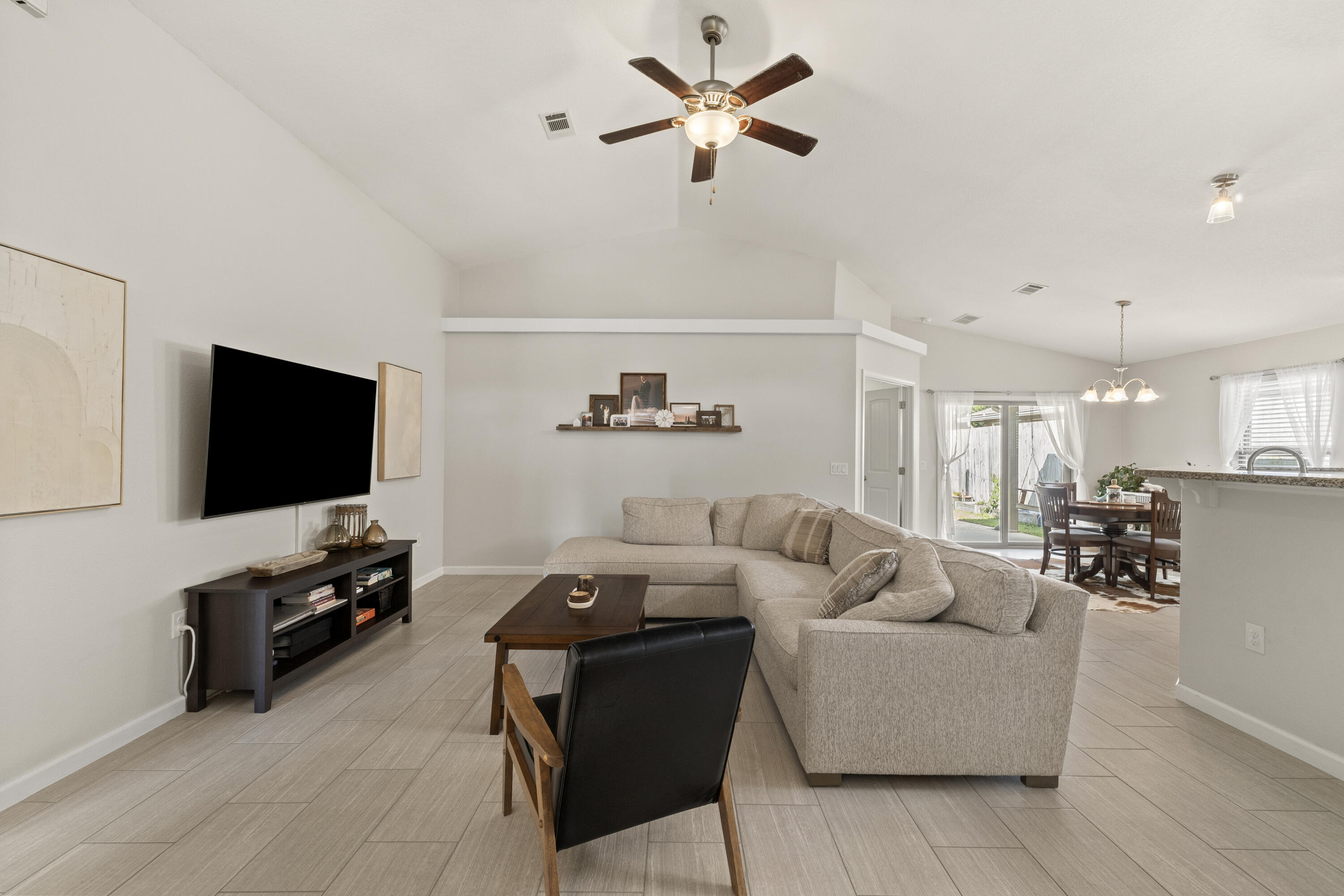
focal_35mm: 15
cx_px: 672
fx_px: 560
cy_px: 448
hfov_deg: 100.4
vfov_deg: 77.3
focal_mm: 10
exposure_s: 1/1.25
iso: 320
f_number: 8
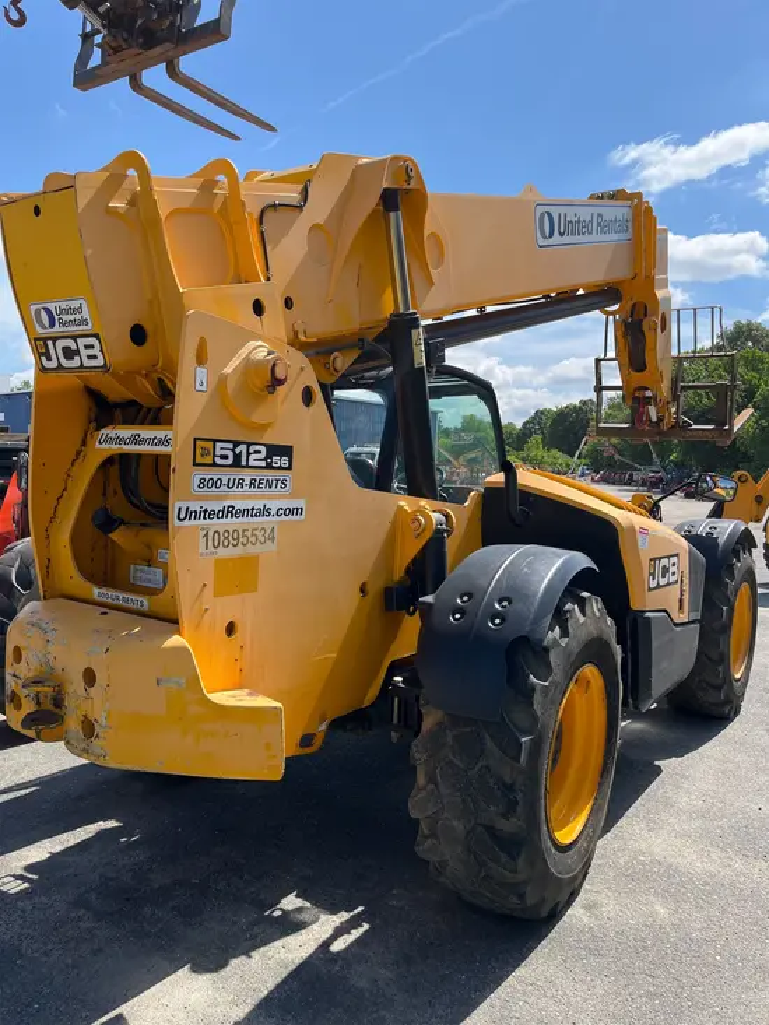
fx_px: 770
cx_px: 384
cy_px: 512
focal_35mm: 26
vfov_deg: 67.3
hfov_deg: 53.1
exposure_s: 1/2358
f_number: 1.6
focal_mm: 5.1
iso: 50
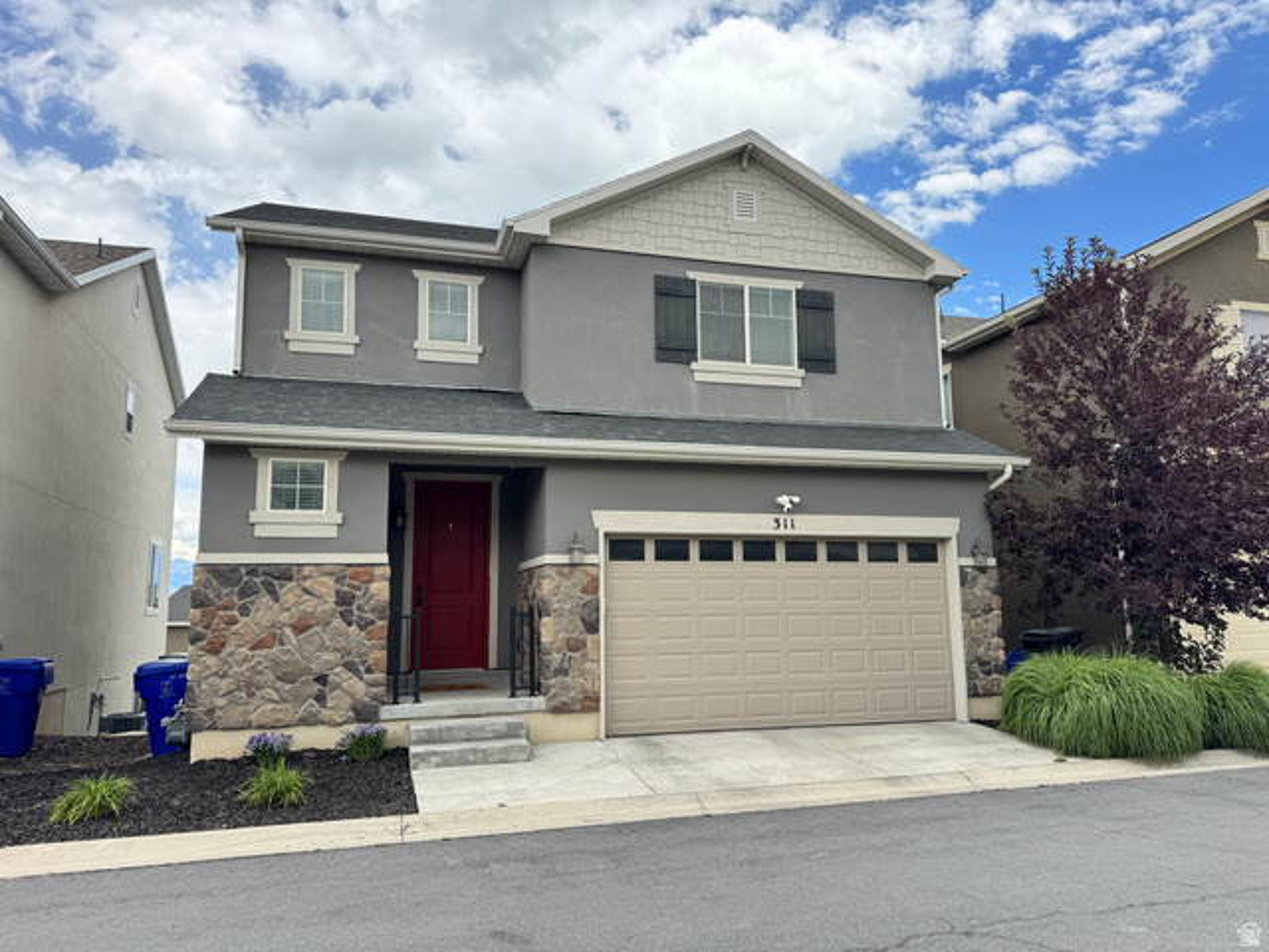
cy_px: 476
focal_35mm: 24
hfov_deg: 71.6
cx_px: 634
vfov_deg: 56.8
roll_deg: +1.1
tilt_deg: +7.8
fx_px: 880
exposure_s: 1/1151
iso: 80
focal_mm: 6.76
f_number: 1.78
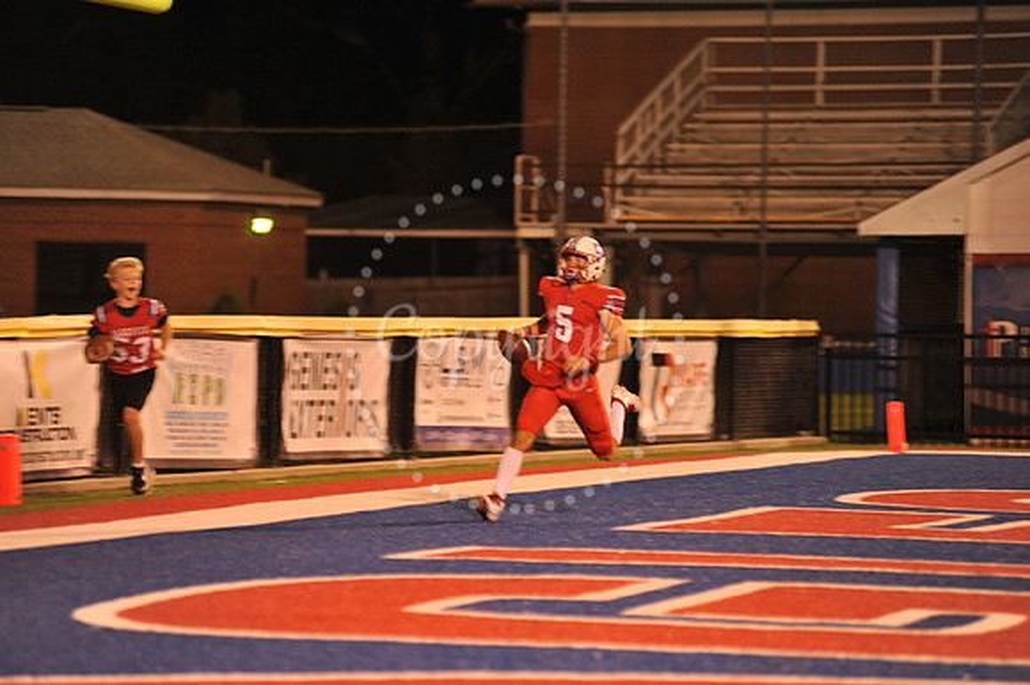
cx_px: 515
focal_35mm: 200
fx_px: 5719
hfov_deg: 10.3
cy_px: 342
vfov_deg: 6.9
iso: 2000
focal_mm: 200
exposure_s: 1/200
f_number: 2.8
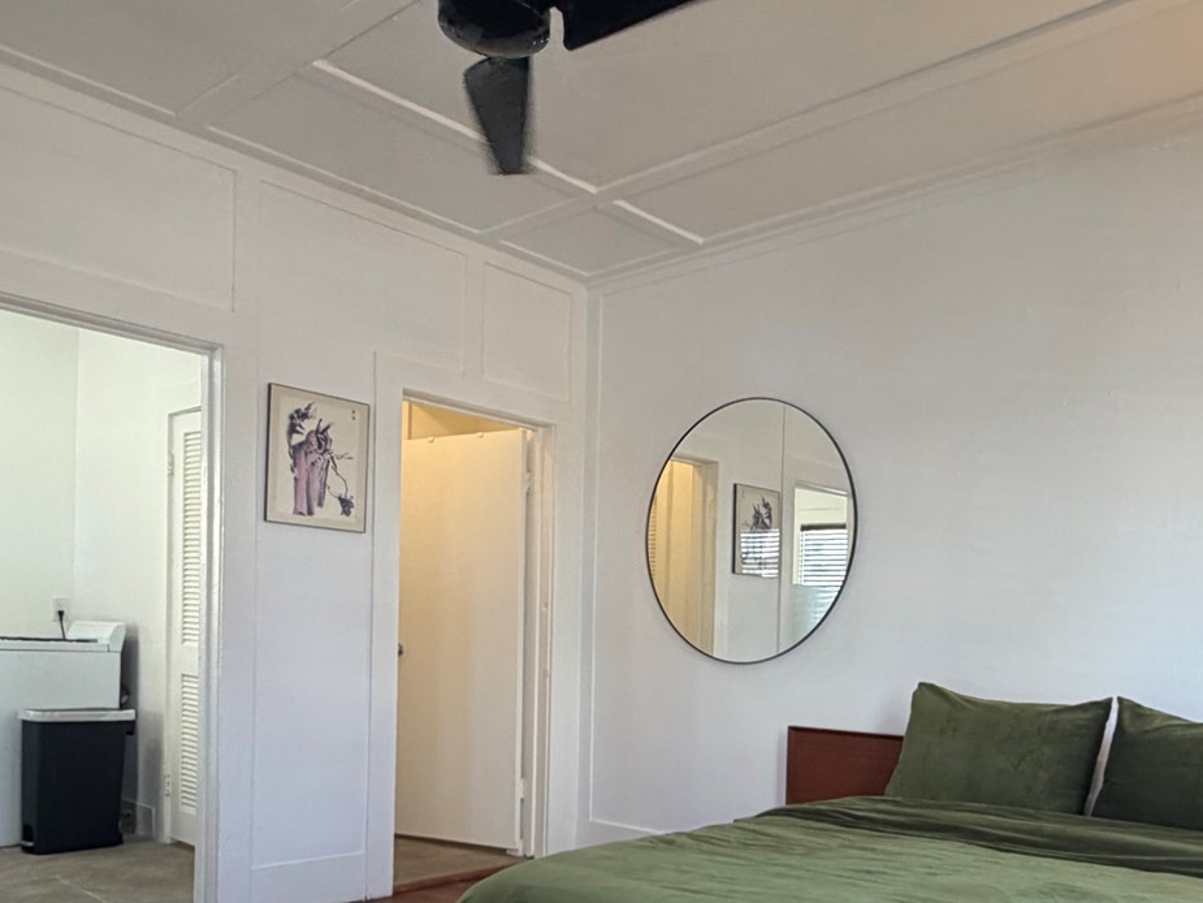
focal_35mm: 31
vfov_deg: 44.3
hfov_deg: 57.9
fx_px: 1077
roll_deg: -1.2
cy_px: 653
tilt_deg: -1.1
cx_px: 715
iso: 200
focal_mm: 2.22
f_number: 2.2
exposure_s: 1/120
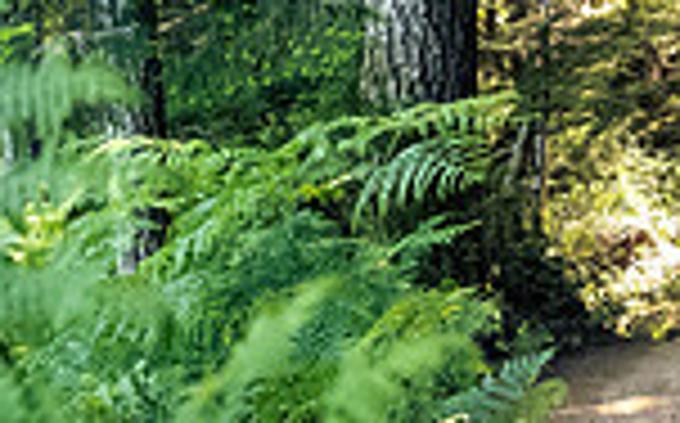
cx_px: 567
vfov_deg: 13.1
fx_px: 1814
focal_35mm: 98
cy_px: 430
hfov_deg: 20.9
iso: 4000
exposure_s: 1/1000
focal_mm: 12
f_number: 2.8
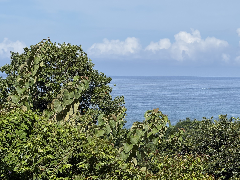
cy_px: 89
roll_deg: -1.0
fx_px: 1116
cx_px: 143
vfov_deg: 9.2
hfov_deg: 12.3
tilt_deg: -0.5
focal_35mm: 161
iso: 50
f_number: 2.8
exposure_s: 1/2212
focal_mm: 15.66
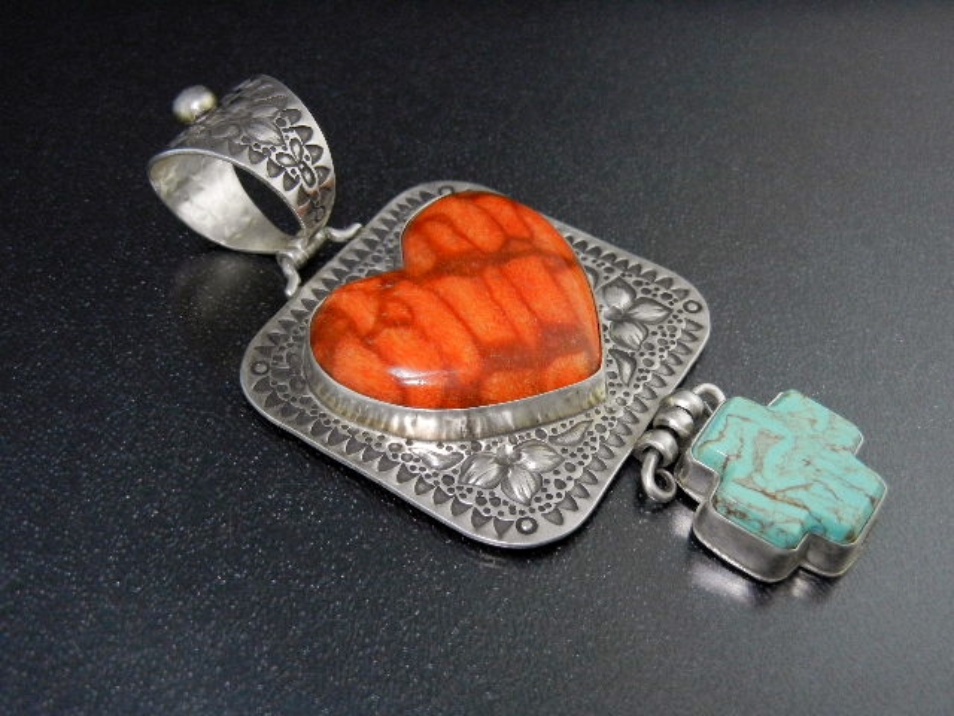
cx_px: 477
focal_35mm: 45
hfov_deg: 42.1
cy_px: 358
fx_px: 1240
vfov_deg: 32.2
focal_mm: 8.1
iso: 800
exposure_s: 1/30
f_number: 7.6
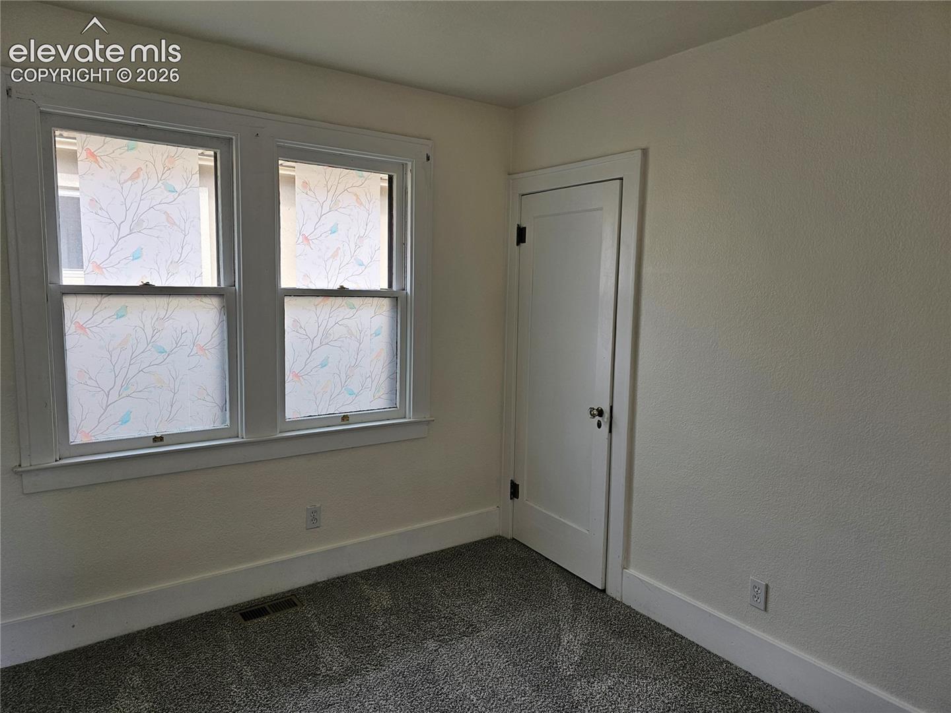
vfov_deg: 58.9
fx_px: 632
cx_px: 476
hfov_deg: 73.9
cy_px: 356
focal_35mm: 23
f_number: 1.7
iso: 40
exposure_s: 1/120
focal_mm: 6.3
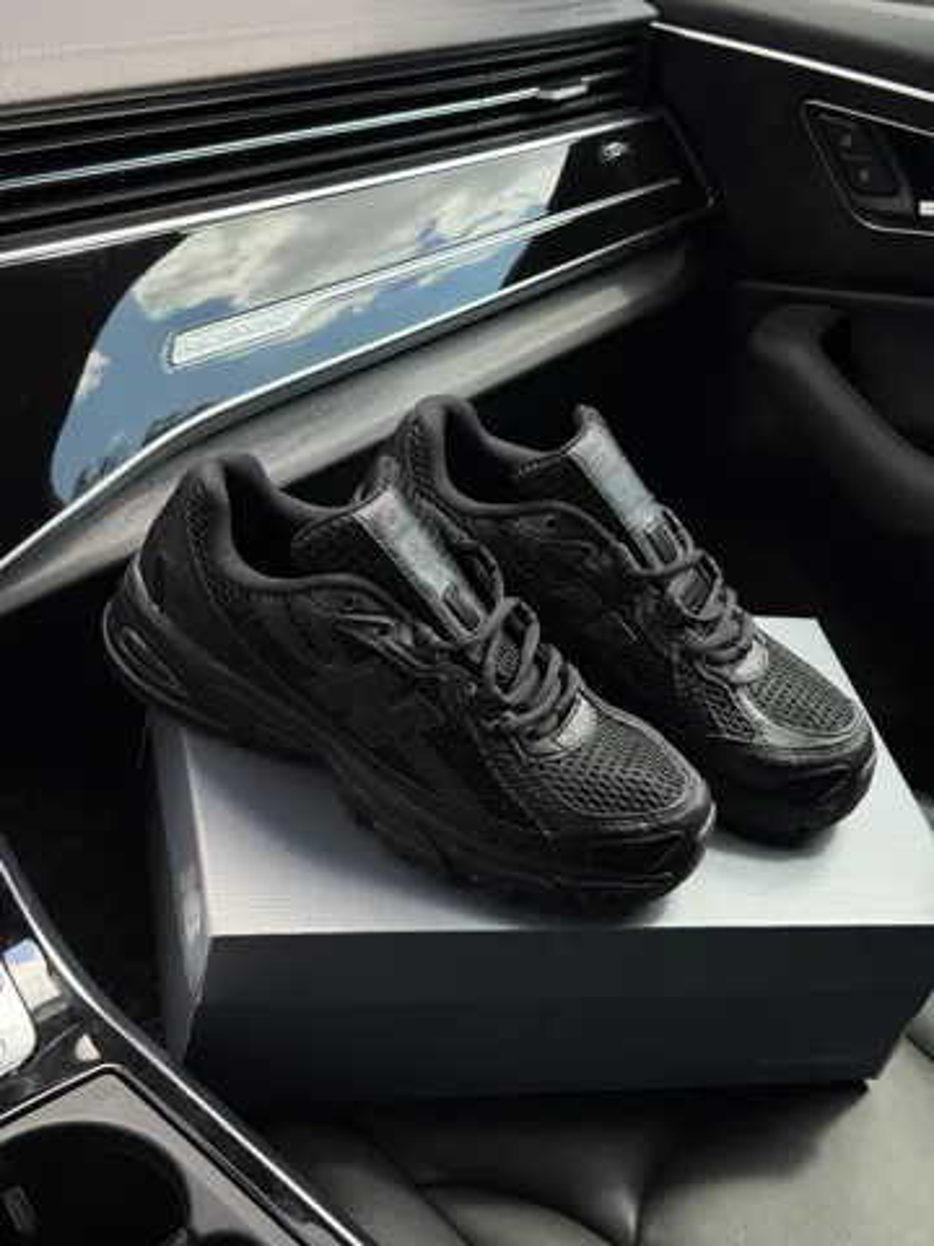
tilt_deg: -26.7
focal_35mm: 48
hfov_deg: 30.3
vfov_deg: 39.7
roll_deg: +0.6
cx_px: 467
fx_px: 1727
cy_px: 623
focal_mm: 6.76
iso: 200
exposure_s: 1/305
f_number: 1.78
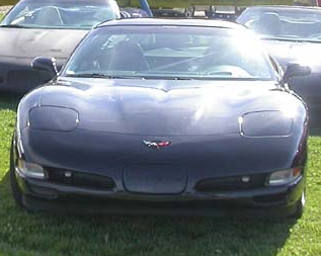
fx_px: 1139
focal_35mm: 120
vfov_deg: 12.8
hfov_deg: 15.8
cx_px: 10
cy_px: 38
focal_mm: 7.85
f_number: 2.6
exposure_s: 1/1000
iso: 100
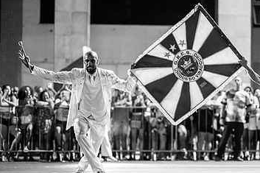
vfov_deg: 15.7
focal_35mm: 87
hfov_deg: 23.2
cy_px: 99
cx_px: 186
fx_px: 628
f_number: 1.2
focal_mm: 50
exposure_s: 1/320
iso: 2000
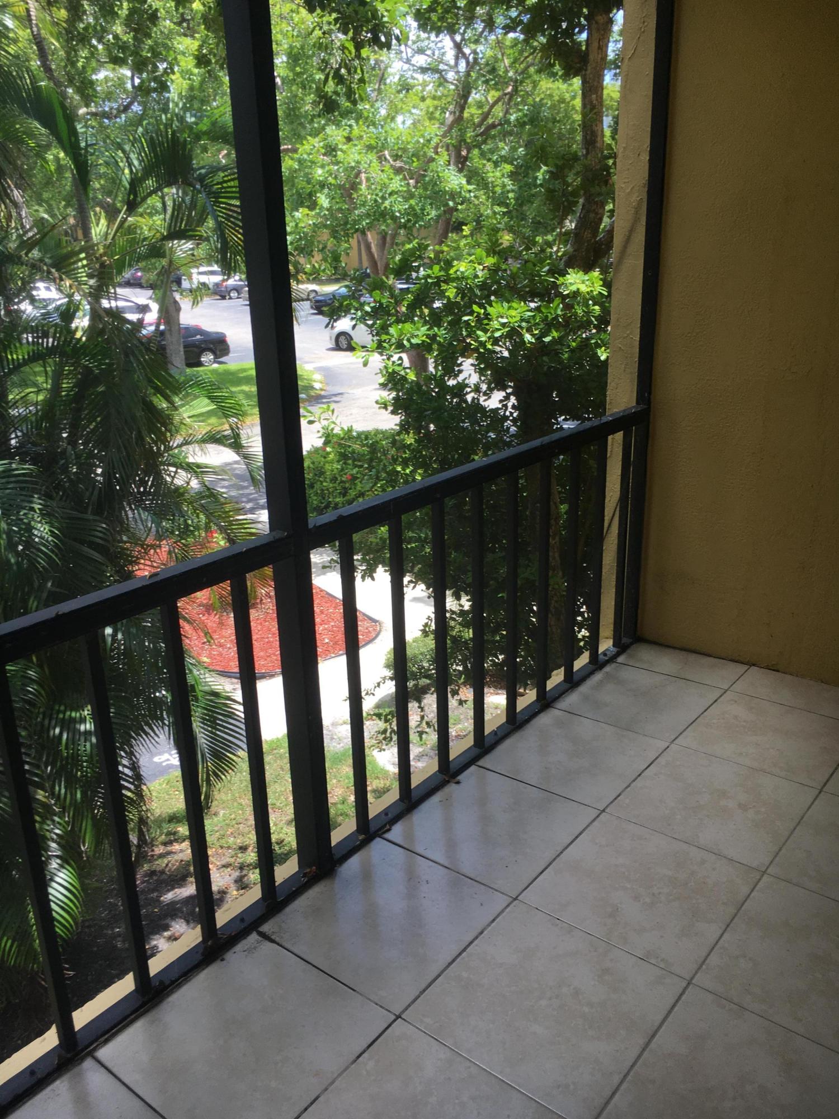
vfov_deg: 61.7
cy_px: 560
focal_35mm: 29
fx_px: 937
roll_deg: +2.5
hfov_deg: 48.2
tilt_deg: -17.1
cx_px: 420
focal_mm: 4.15
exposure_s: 1/260
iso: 25
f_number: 2.2
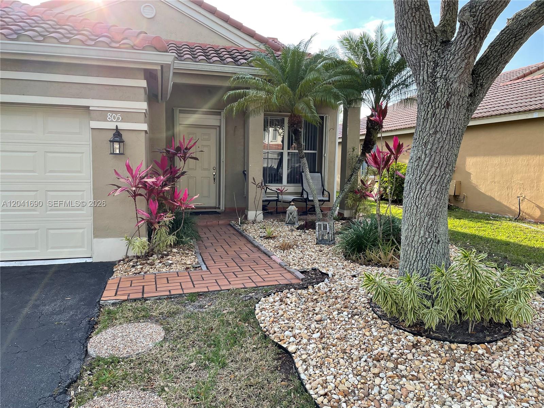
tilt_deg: -3.6
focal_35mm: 26
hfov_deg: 67.3
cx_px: 272
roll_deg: +0.4
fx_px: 409
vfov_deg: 53.1
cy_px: 204
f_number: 1.6
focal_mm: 4.2
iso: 32
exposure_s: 1/537
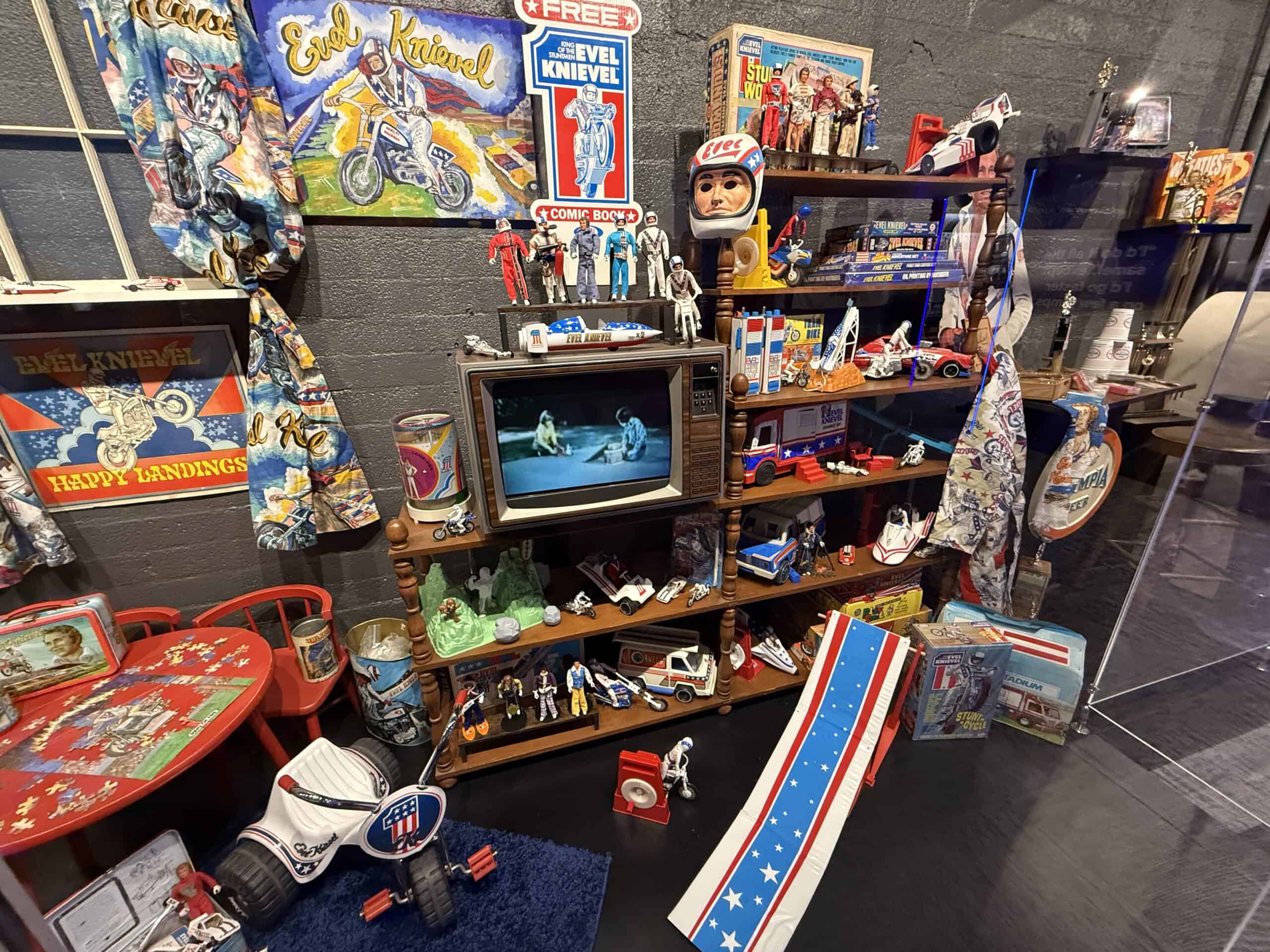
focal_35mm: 14
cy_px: 476
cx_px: 635
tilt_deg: -20.2
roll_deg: +1.0
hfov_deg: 102.1
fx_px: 514
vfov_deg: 85.7
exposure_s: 1/60
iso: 640
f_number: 2.2
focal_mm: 2.22
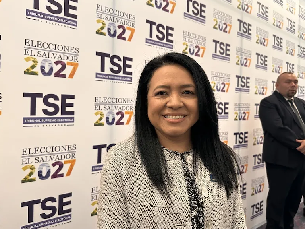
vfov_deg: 54.9
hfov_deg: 69.4
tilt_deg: +0.3
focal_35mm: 25
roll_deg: -1.4
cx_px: 155
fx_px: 220
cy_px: 111
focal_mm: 6.86
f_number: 1.78
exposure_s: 1/60
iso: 320
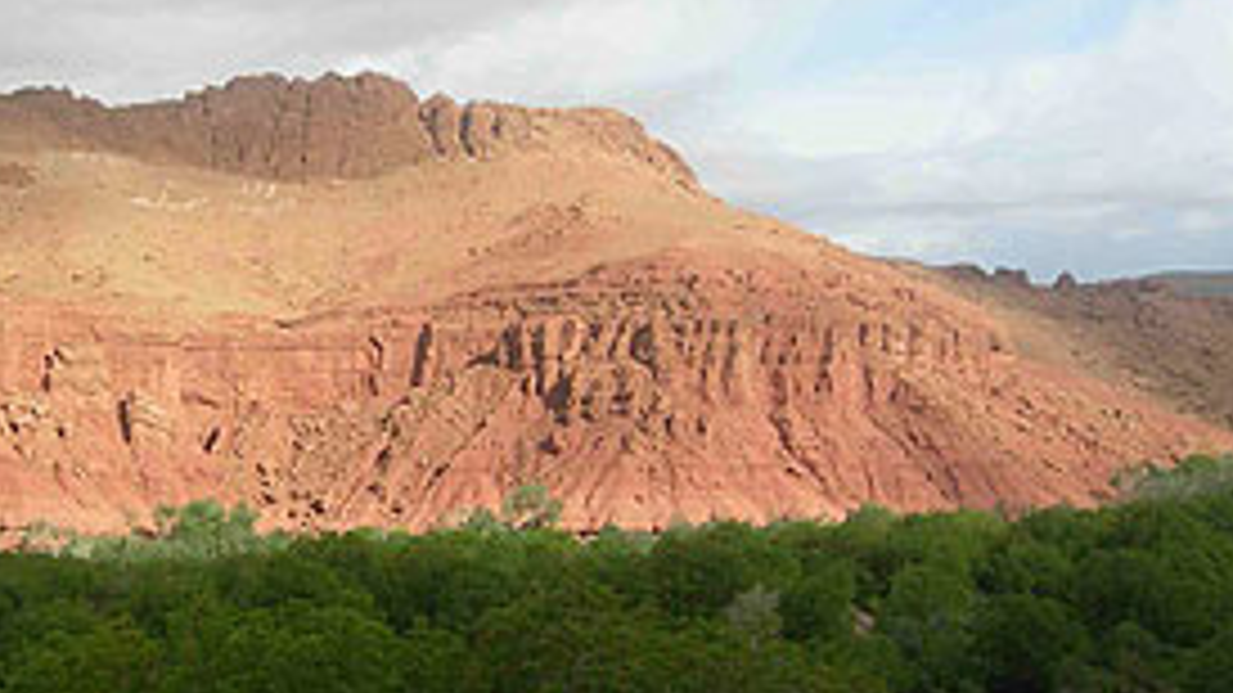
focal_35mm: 68
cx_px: 279
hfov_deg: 30.4
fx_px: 2223
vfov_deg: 17.7
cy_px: 310
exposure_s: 1/280
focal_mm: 7.8
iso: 50
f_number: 4.8
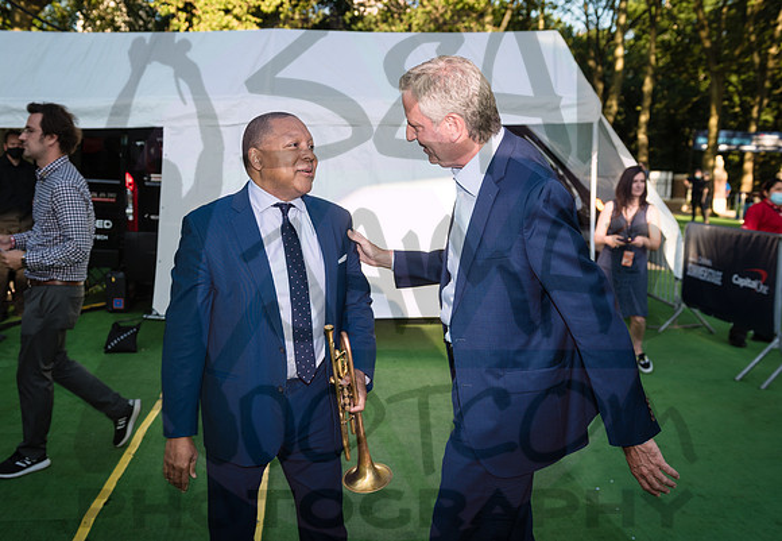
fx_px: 861
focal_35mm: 39
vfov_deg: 34.9
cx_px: 350
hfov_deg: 48.8
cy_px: 283
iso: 100
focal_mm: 34
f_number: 4.5
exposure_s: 1/200
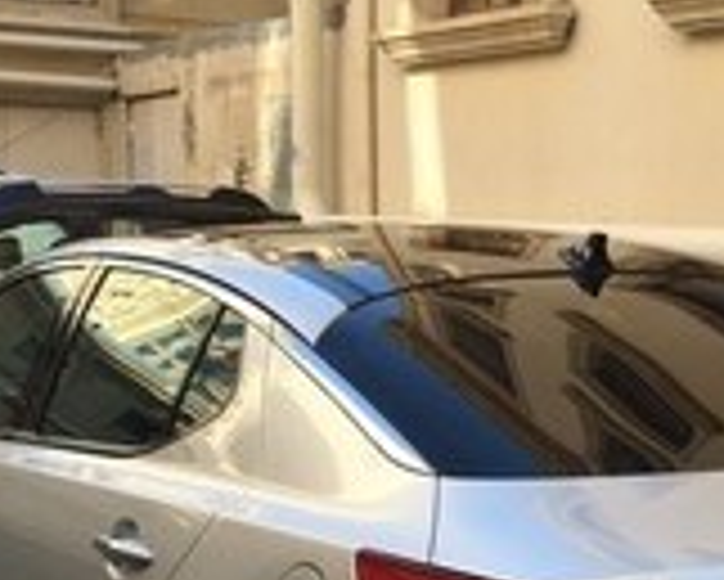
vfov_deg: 16.9
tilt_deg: -14.5
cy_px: 701
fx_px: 1865
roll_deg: -0.9
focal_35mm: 87
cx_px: 576
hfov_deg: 21.7
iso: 32
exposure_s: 1/366
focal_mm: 4.15
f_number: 2.2
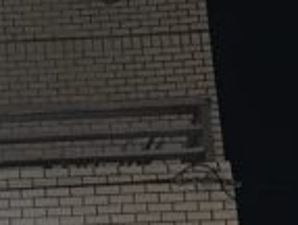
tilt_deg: +24.7
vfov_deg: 6.6
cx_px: -342
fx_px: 1726
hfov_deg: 9.1
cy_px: 727
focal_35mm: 200
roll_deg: -2.5
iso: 50
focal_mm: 3.99
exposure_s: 1/17
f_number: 1.8
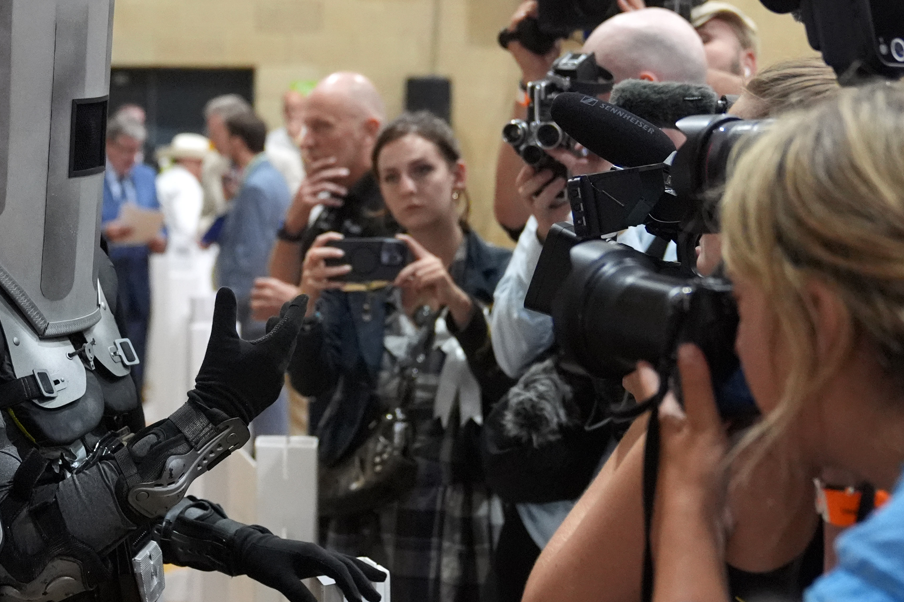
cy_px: 236
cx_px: 404
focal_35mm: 70
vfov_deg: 19.4
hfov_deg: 28.8
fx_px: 1758
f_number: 2.8
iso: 5000
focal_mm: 40
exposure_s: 1/640
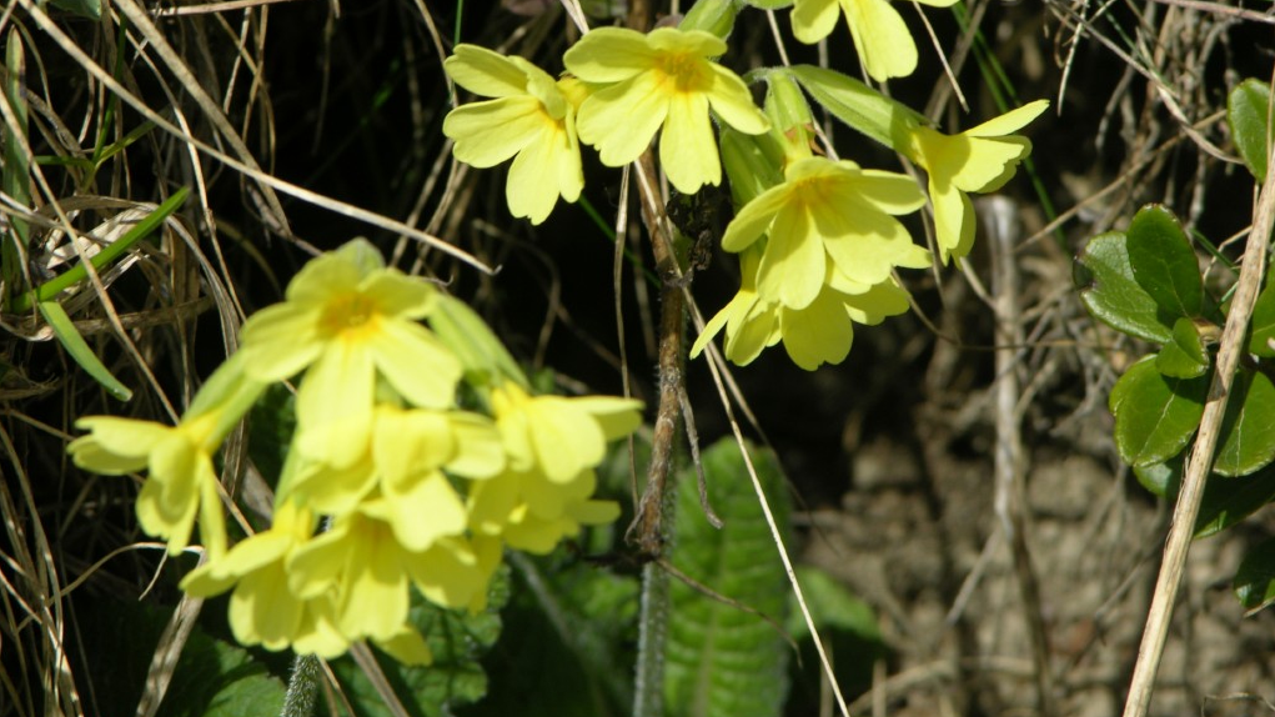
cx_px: 637
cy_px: 252
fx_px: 10344
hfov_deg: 7.1
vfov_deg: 4.0
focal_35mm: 306
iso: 50
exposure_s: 1/290
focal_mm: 71.2
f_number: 5.9
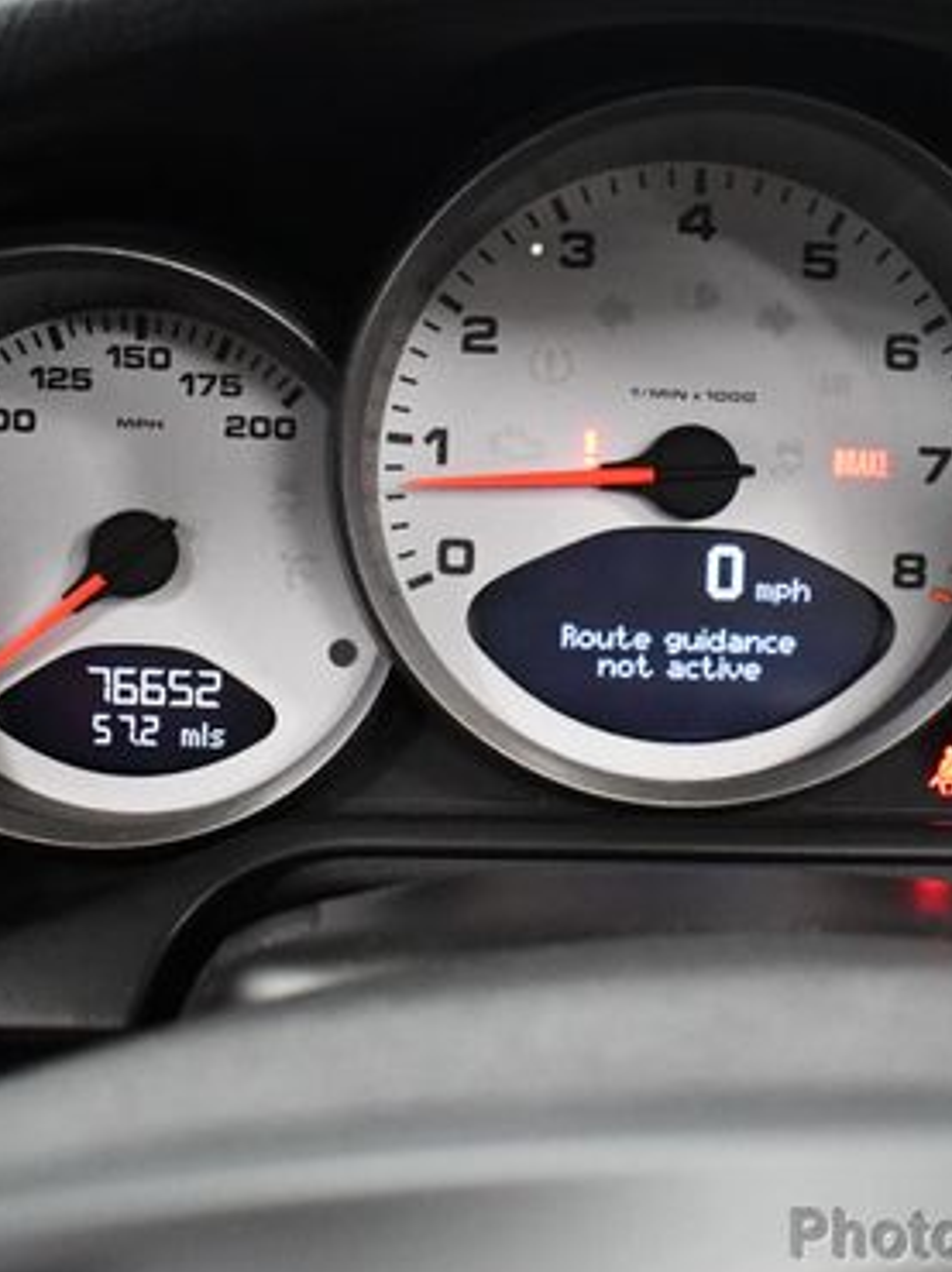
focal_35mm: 60
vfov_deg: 32.2
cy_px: 567
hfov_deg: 24.0
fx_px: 2203
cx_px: 749
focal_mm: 18
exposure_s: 1/60
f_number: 3.5
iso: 3200
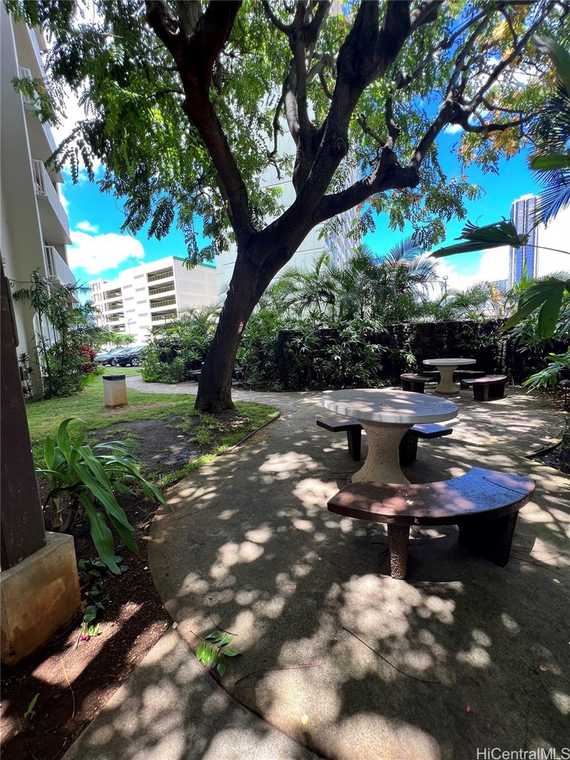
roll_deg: +3.6
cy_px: 380
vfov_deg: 106.2
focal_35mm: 13
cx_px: 285
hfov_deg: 89.9
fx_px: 285
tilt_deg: -6.5
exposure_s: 1/146
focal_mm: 1.57
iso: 32
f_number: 1.8
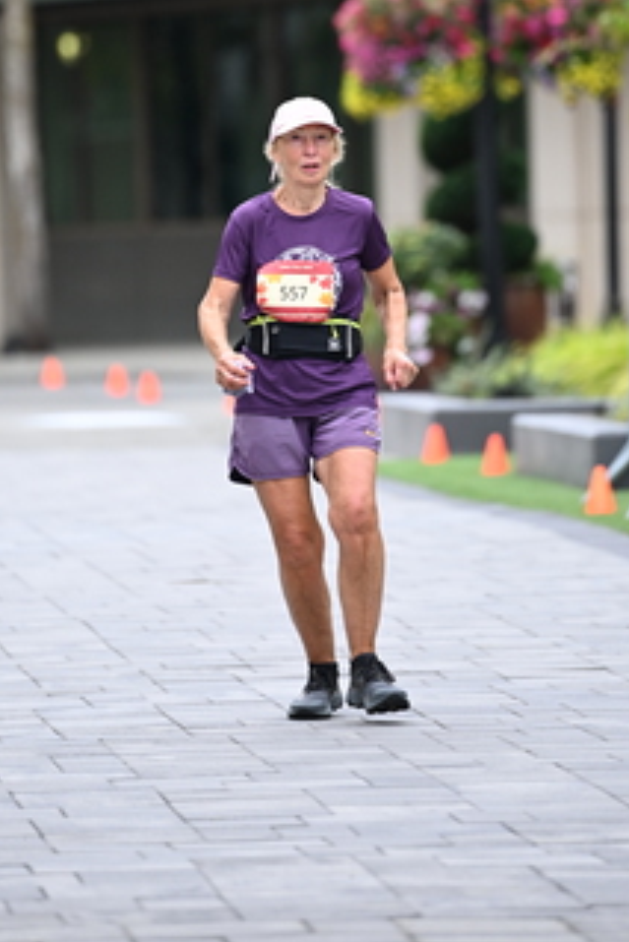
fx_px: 9031
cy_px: 157
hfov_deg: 4.0
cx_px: 273
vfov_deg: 6.0
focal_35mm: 345
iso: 400
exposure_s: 1/1000
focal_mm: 200
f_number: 2.8
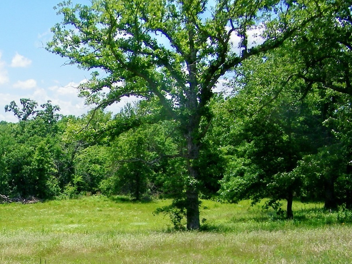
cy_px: 264
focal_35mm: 61
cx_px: 16
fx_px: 620
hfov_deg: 29.9
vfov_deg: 23.1
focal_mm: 5
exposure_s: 1/250
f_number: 7
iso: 80
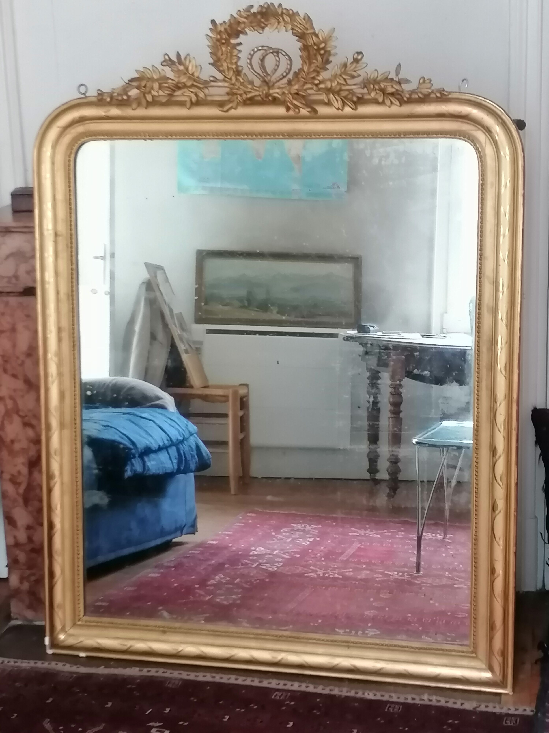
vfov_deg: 29.8
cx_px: 274
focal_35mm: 65
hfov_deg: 22.6
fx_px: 1375
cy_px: 366
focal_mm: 5.3
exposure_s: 1/33.3
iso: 200
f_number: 1.8
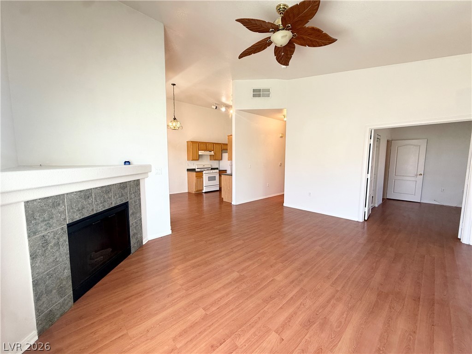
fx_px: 191
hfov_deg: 102.1
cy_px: 177
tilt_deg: -5.1
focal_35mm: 14
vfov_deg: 85.7
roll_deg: +0.1
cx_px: 236
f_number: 2.2
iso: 125
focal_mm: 2.22
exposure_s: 1/120
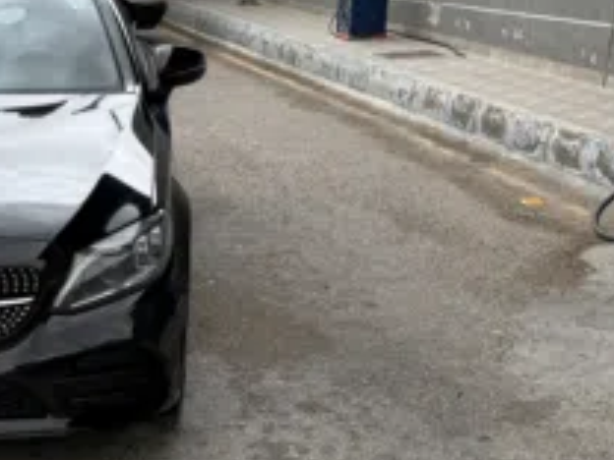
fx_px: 1313
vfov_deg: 19.5
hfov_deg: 24.6
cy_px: 410
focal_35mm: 74
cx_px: -53
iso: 80
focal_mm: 6.76
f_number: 1.78
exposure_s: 1/979
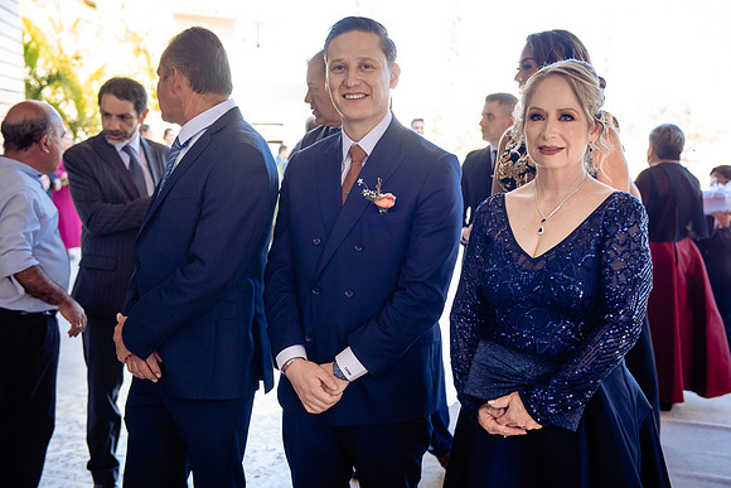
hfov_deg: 38.2
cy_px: 244
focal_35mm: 52
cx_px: 366
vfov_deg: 26.0
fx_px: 1056
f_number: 4
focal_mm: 52
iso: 400
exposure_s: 1/125
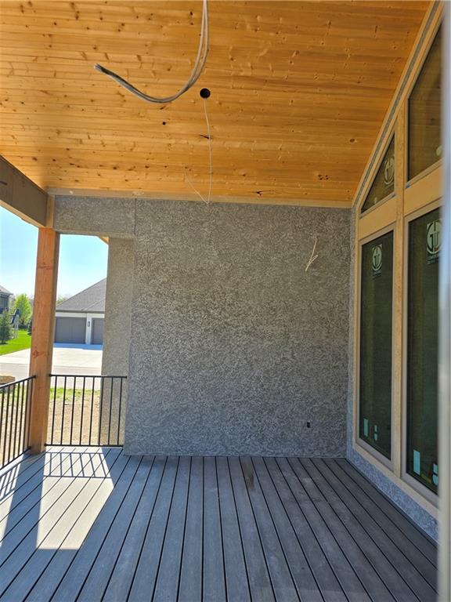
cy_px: 301
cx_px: 226
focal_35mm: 23
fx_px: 400
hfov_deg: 58.9
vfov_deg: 73.9
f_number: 1.7
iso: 12
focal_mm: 6.3
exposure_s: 1/364
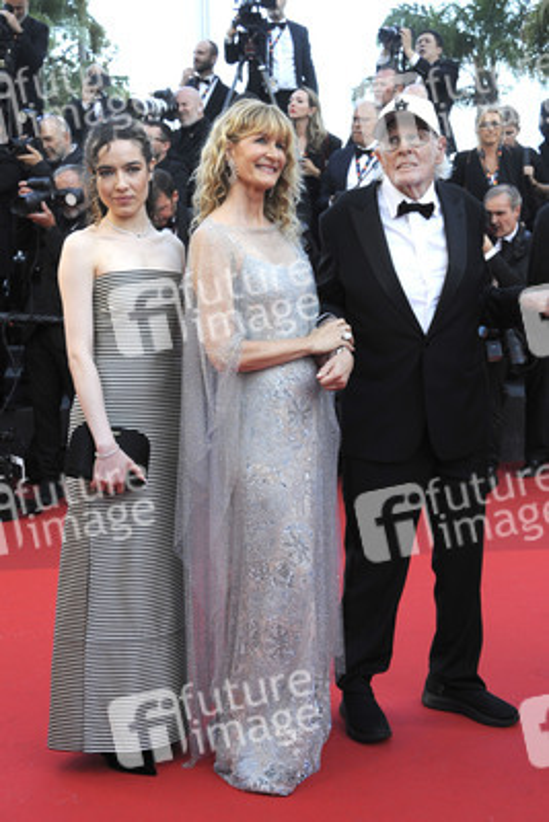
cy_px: 411
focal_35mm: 52
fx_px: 1188
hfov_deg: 26.0
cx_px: 274
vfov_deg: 38.2
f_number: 7.1
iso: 640
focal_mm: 52
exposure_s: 1/250
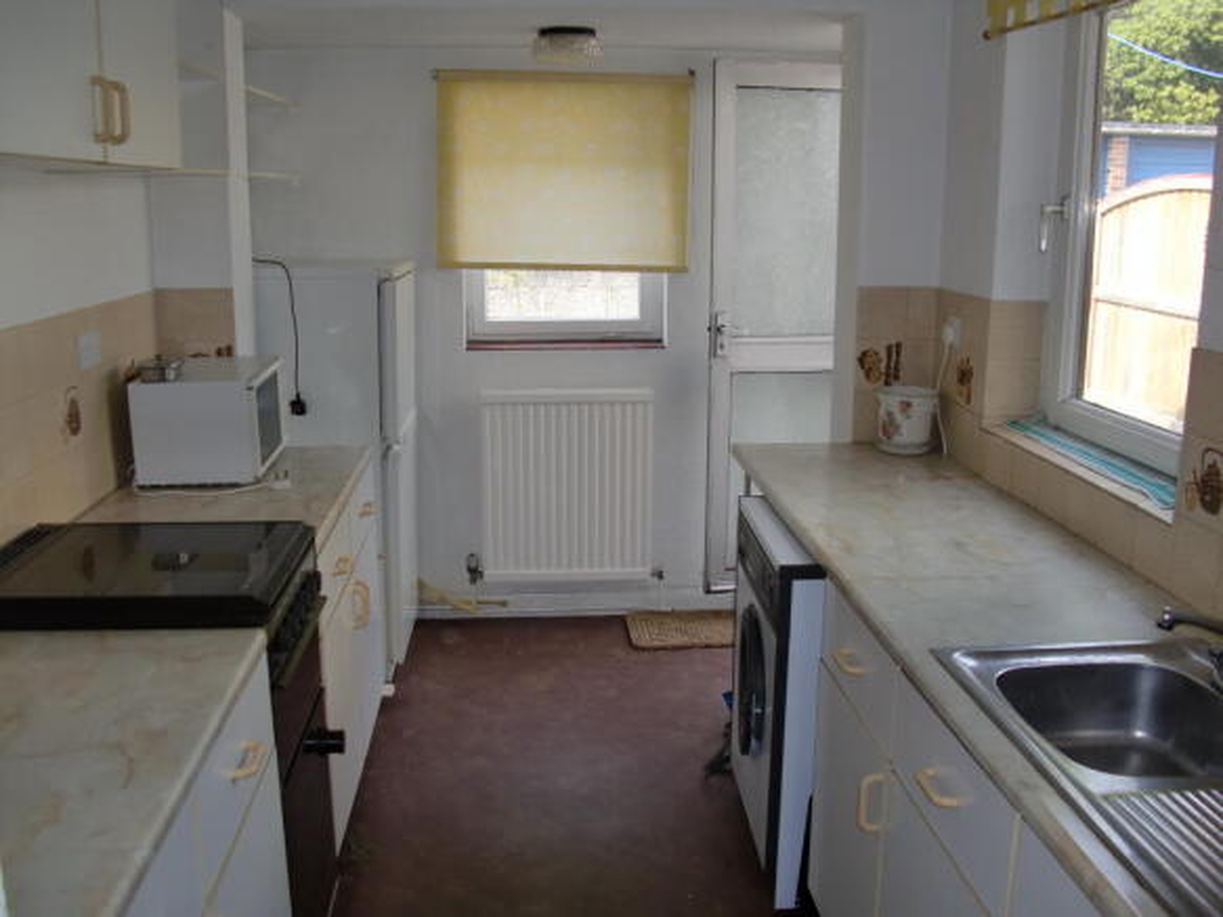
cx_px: 612
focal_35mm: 36
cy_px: 458
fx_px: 1272
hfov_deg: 51.4
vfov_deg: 39.6
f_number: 2.8
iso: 64
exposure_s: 1/100
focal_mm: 6.3
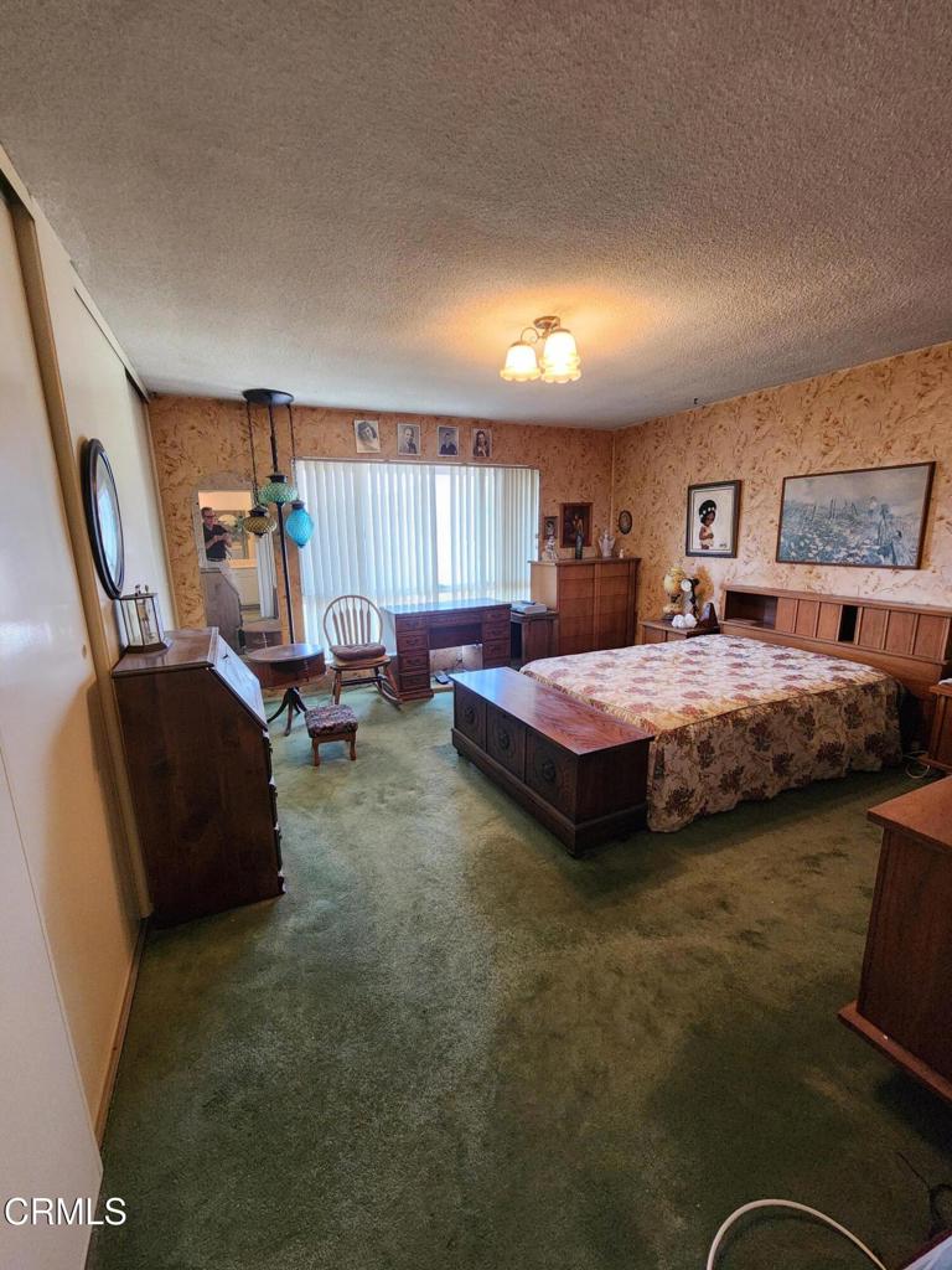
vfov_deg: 106.2
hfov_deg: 89.9
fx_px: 477
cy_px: 635
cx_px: 476
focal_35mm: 13
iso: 400
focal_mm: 2.2
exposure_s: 1/60
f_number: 2.2
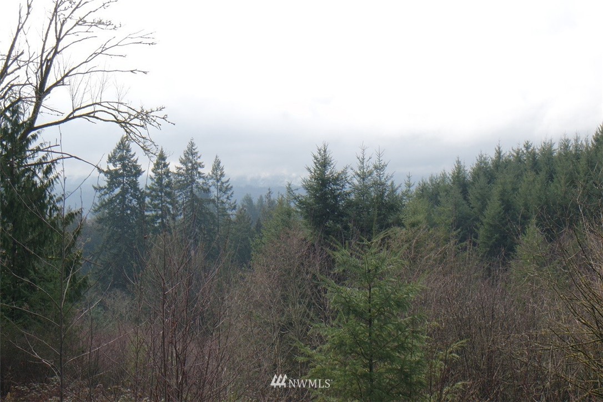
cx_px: 302
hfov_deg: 28.1
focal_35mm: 72
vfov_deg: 18.9
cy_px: 201
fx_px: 1206
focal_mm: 27
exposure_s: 1/200
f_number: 6.3
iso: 160
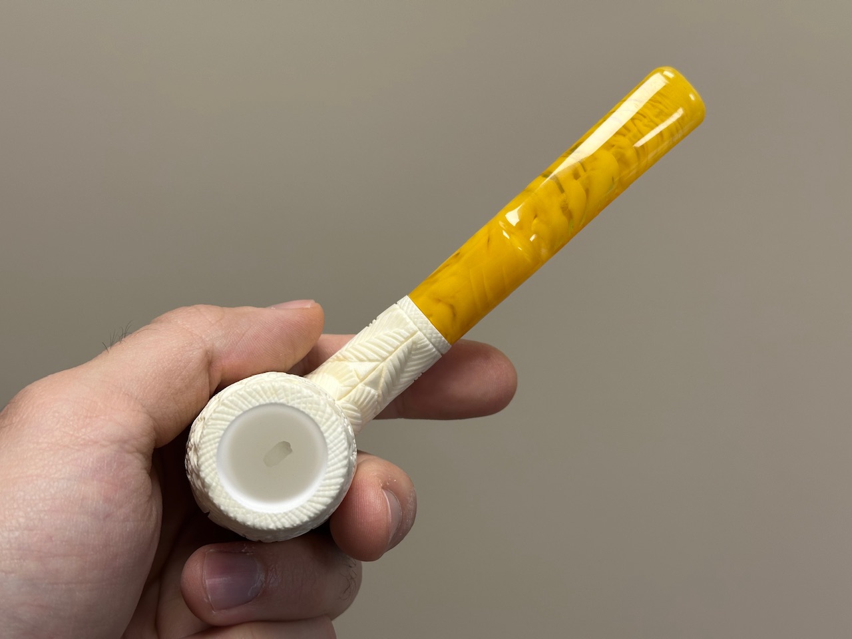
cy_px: 320
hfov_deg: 39.7
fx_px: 1181
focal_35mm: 48
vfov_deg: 30.3
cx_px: 426
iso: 50
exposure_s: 1/100
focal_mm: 6.86
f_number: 1.78
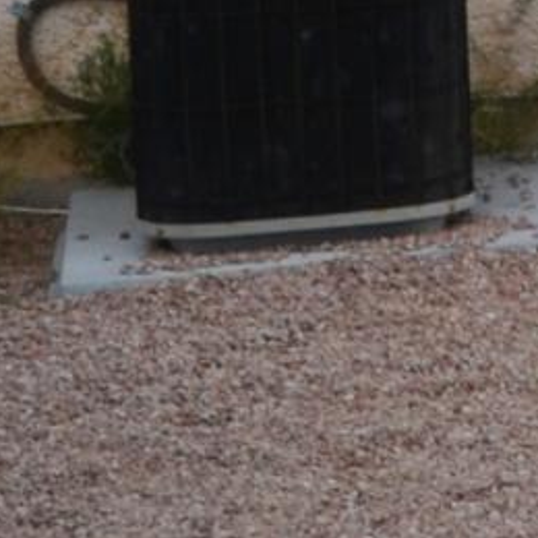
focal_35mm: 265
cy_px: -848
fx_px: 4660
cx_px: 2663
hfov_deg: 5.2
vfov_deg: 6.3
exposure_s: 1/320
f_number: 9
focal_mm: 18
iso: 100
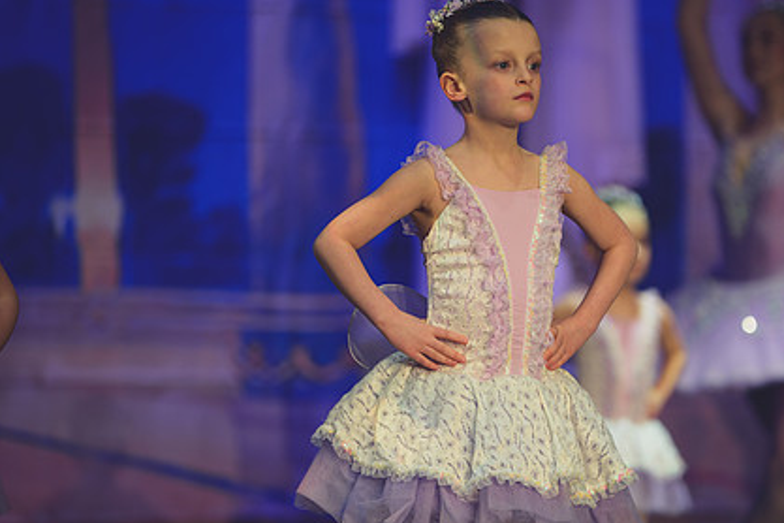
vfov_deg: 4.9
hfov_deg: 7.4
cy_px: 242
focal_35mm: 278
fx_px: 6054
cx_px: 483
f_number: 2.8
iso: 720
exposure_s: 1/320
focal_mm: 200
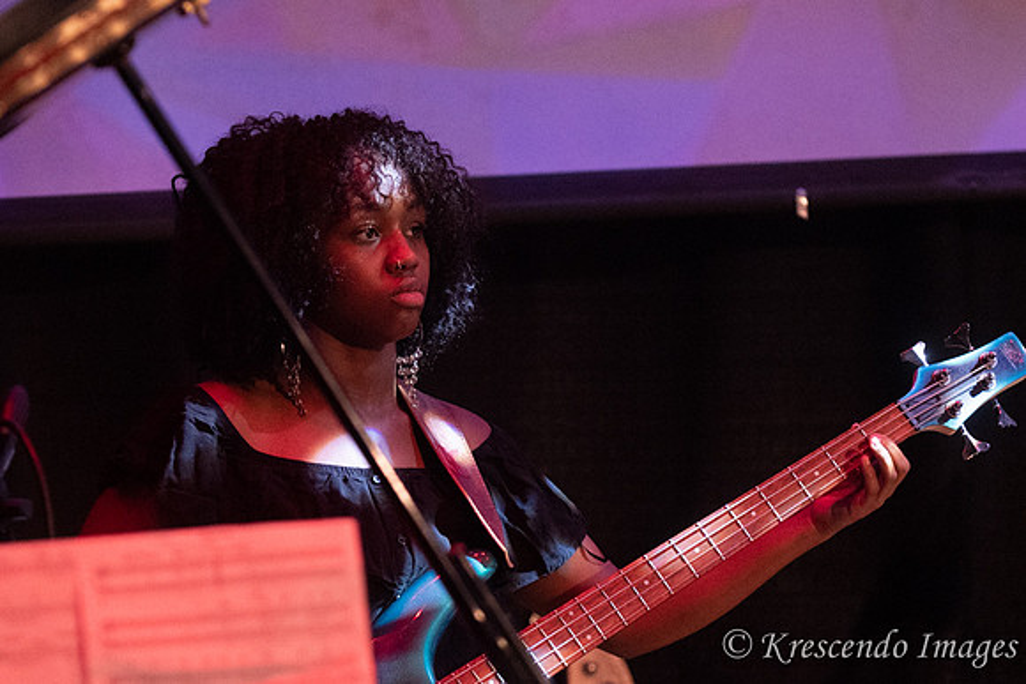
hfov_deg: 9.5
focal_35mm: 217
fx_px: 6195
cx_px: 434
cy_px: 299
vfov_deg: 6.3
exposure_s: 1/200
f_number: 2.8
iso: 6400
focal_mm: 125
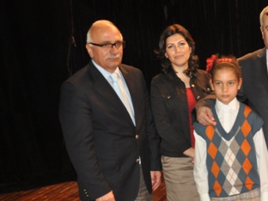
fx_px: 503
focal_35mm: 65
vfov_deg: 22.5
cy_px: 131
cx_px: 267
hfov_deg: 28.1
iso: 800
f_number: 3.8
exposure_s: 1/60
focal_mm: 22
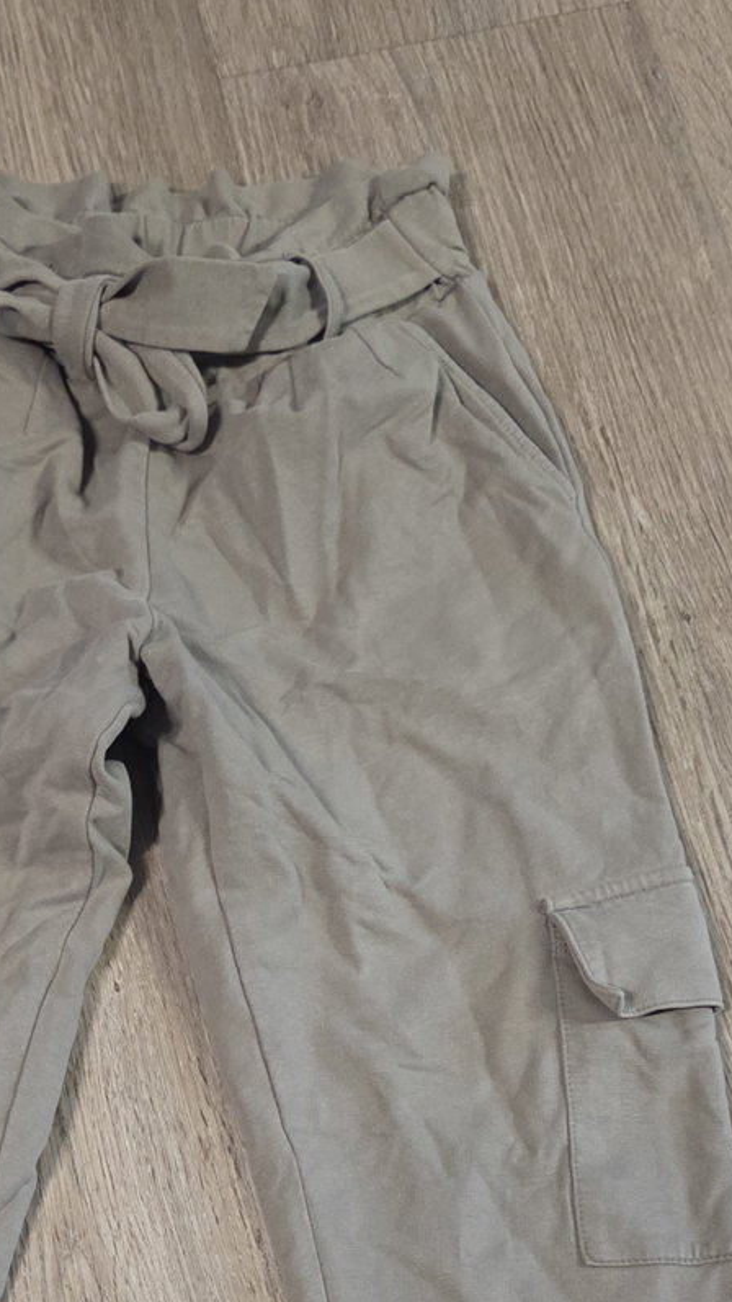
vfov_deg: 38.1
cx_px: 209
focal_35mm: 52
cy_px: 1076
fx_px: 1795
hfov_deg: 22.9
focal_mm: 5.4
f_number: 1.8
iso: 1600
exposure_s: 1/100
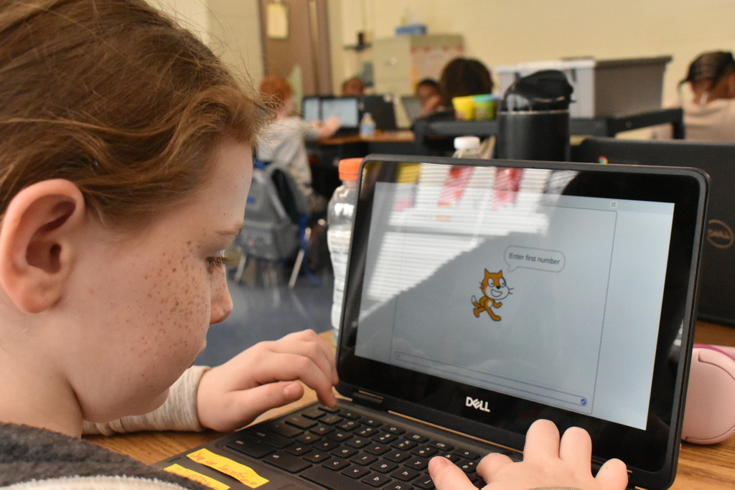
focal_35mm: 44
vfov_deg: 30.9
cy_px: 245
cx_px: 368
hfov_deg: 45.0
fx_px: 888
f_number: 8
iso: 6400
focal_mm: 29
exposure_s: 1/250
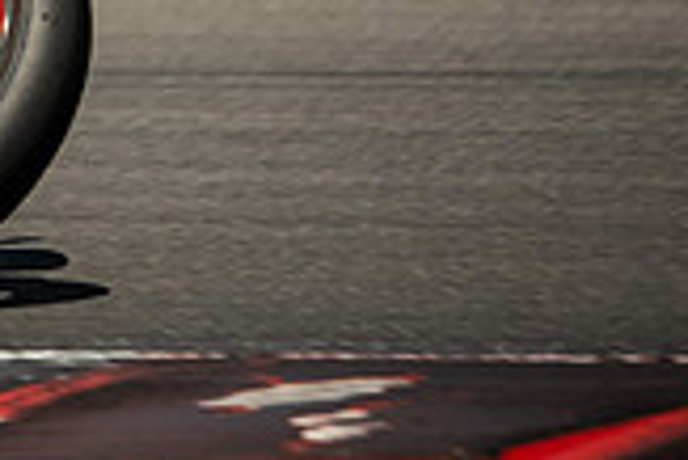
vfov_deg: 1.3
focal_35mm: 1068
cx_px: -502
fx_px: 20428
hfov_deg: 1.9
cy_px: -196
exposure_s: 1/1600
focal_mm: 200
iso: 1000
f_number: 2
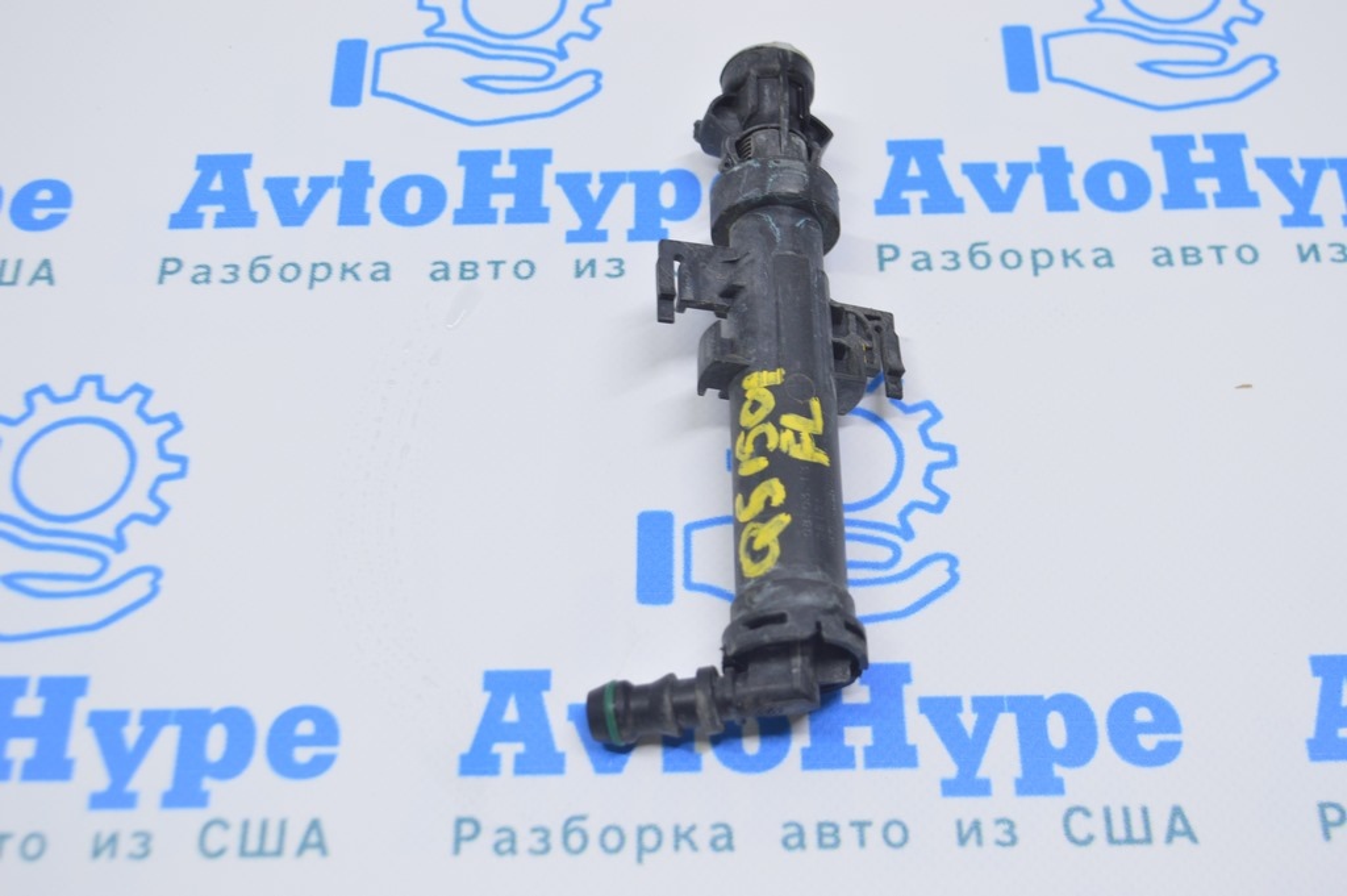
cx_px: 674
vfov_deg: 26.4
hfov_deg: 38.9
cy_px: 448
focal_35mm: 51
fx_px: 1907
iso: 400
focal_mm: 34
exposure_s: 1/20
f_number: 5.6
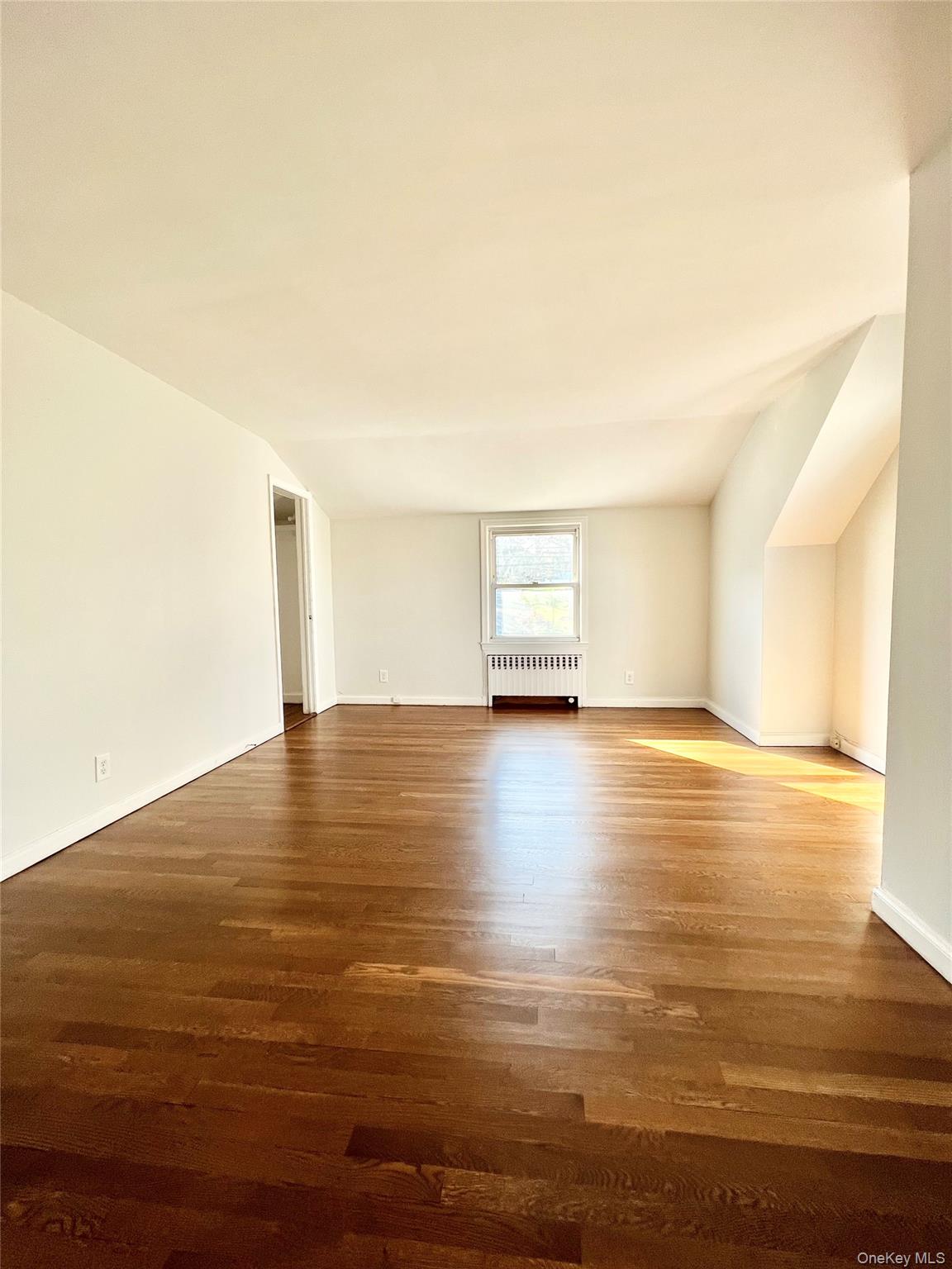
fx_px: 477
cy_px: 634
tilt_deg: -3.8
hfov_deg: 89.9
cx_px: 476
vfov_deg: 106.2
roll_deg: +0.9
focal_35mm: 13
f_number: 1.8
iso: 50
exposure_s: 1/99
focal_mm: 1.57
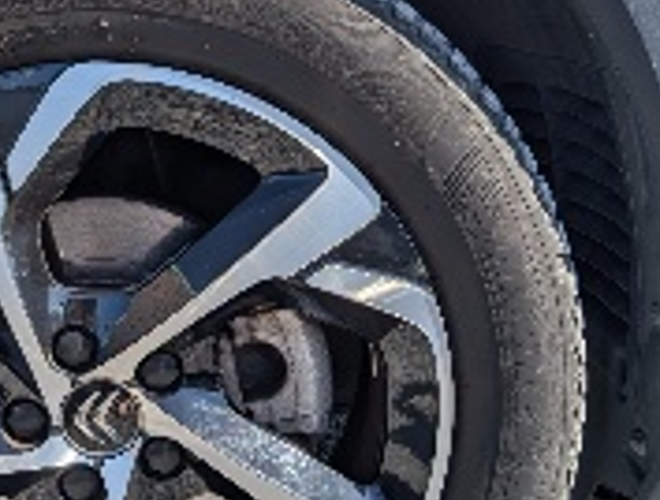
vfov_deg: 26.2
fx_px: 1071
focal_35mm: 56
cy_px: 317
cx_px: 138
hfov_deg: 33.3
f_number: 1.68
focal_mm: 6.9
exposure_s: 1/1134
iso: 21
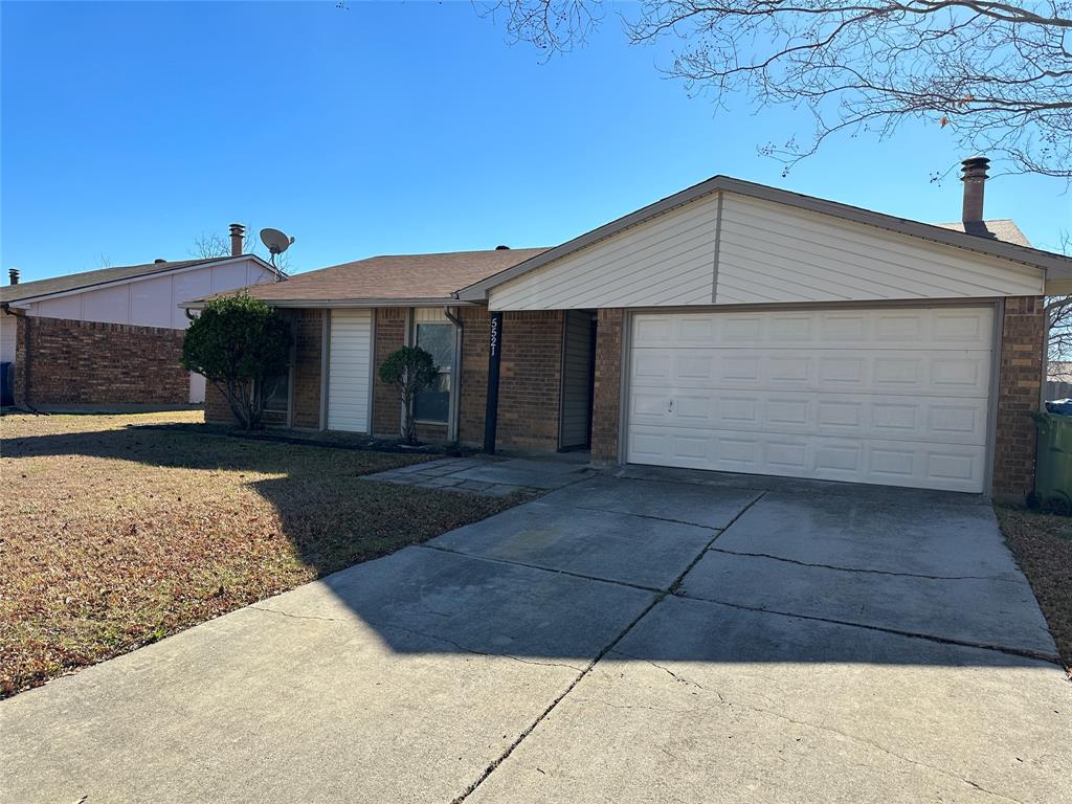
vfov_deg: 56.8
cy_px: 402
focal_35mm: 24
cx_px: 536
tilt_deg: -1.2
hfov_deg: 71.6
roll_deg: -1.2
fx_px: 743
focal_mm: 6.86
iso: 80
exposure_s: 1/3861
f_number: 1.78
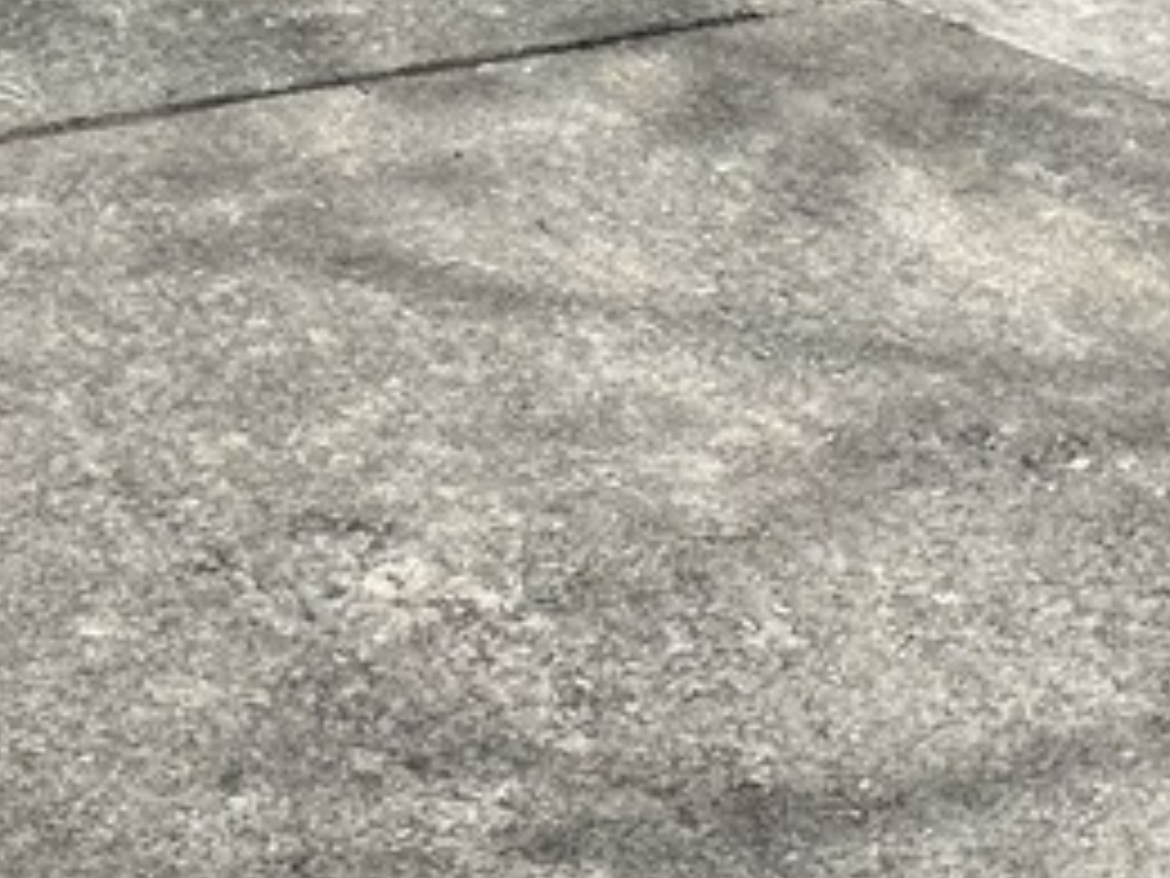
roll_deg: -0.7
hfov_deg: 14.8
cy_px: -558
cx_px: 675
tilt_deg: -8.0
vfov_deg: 10.6
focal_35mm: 133
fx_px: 4495
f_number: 1.78
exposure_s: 1/6211
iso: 80
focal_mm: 6.86
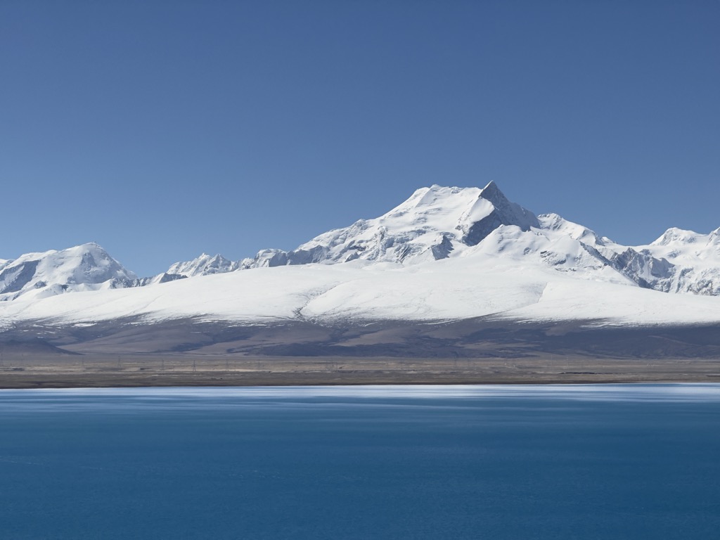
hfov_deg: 16.4
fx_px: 2496
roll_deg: +0.3
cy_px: 270
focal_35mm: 120
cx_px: 360
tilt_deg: +1.7
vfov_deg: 12.3
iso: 40
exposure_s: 1/3509
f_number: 2.8
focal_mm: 15.66
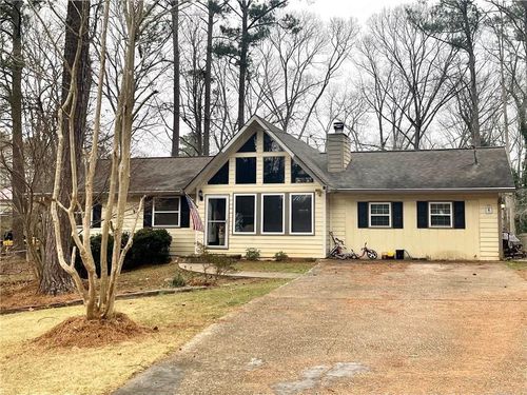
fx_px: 396
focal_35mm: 26
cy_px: 198
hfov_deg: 67.3
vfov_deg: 53.1
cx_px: 264
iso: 32
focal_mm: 5.1
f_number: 1.6
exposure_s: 1/345
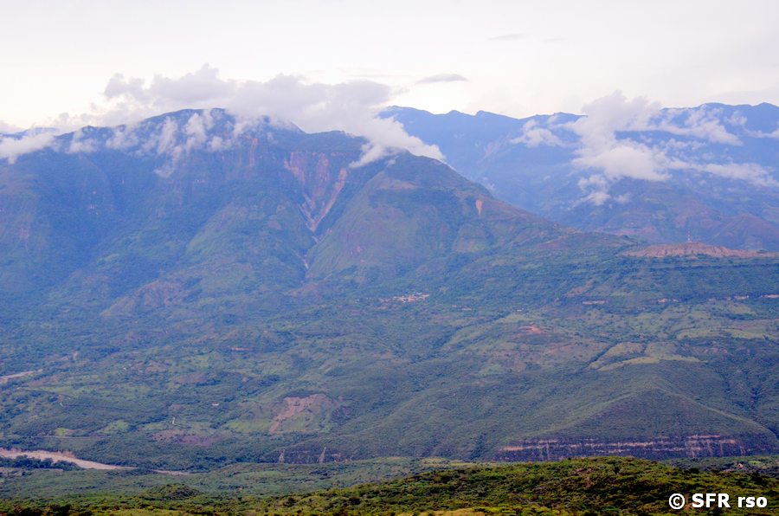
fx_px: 1296
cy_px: 258
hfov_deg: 33.5
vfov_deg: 22.5
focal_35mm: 60
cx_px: 390
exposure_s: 1/250
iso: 1000
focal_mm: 40
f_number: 13
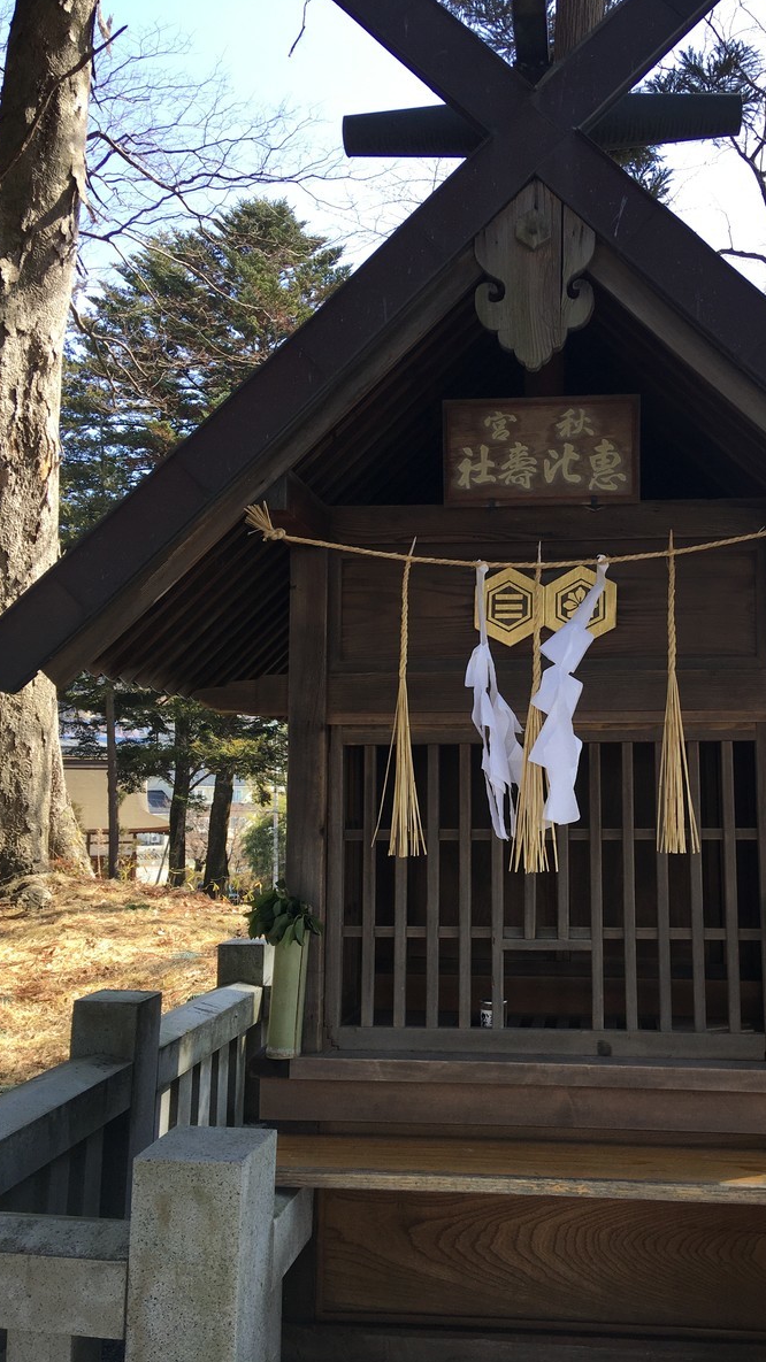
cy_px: 679
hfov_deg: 36.4
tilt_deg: +7.3
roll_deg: +0.1
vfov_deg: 61.0
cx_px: 483
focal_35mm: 32
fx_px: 1156
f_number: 2.2
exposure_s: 1/287
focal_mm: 4.15
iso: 25
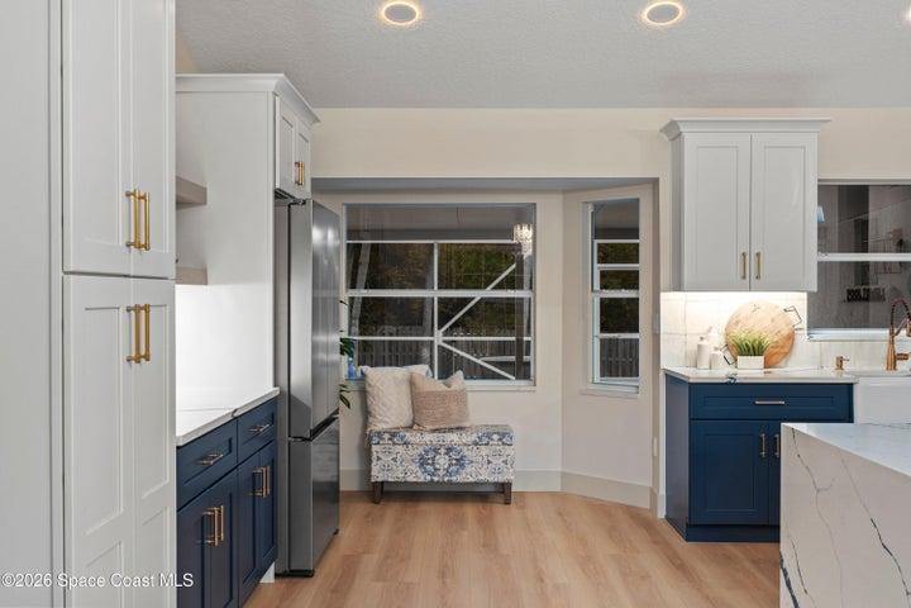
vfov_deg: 36.9
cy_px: 304
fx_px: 911
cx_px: 456
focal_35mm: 36
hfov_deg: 53.1
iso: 320
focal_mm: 36
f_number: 9
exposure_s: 3.2
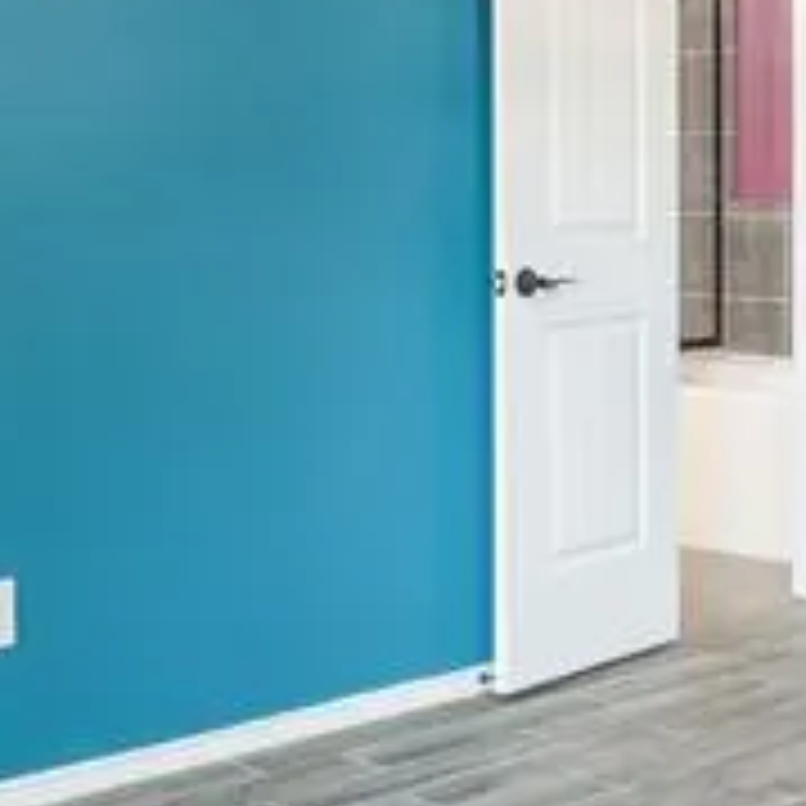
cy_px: 178
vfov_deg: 21.9
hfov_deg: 20.8
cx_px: 955
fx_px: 2055
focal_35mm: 78
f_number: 7.1
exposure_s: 2
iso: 100
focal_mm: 16
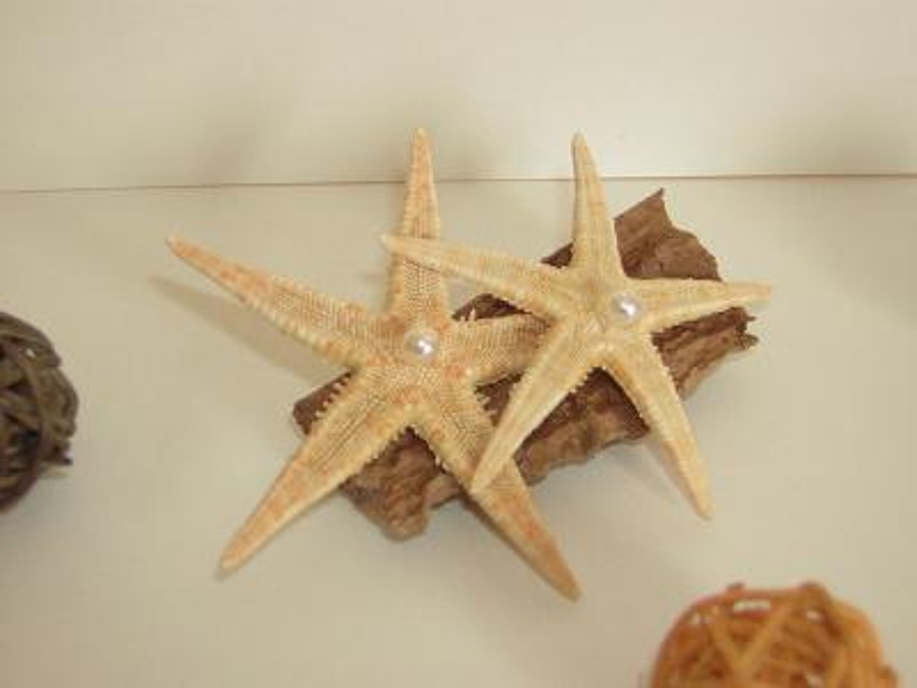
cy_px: 344
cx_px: 458
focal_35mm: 62
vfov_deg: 23.7
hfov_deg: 31.2
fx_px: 1642
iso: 197
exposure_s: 1/29.3
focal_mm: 8.1
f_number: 3.4
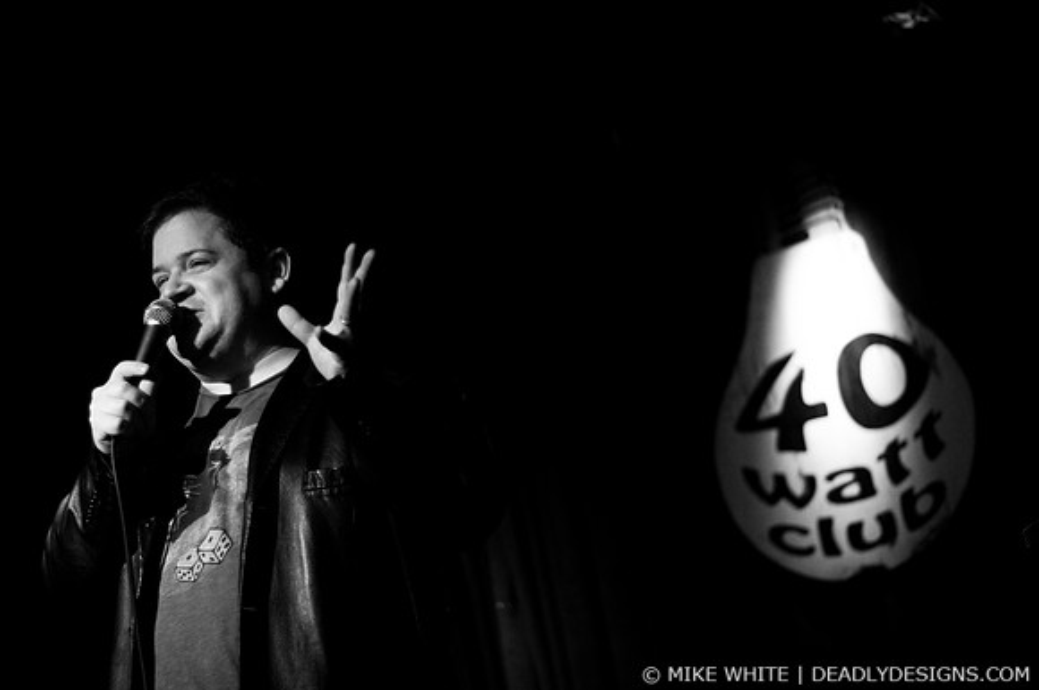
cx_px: 520
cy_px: 345
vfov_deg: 18.1
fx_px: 2162
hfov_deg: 27.0
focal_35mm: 75
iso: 1000
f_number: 1.8
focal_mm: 50
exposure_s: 1/200
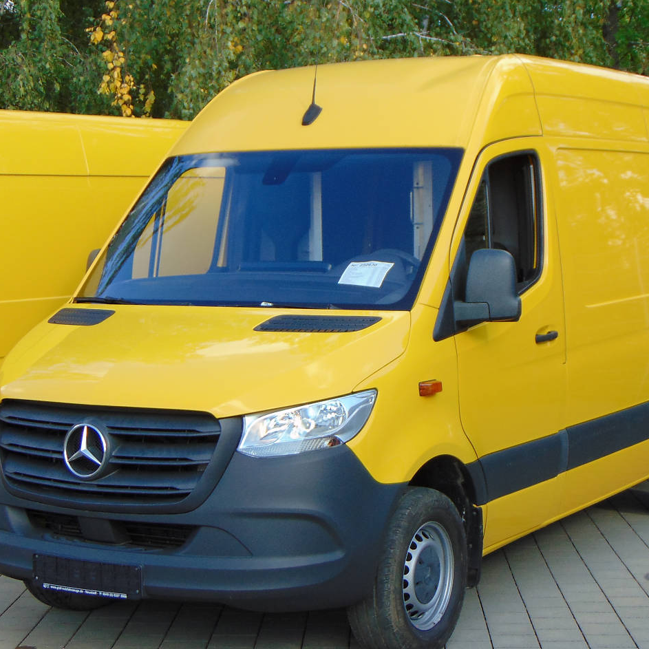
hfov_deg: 23.1
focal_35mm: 75
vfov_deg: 23.1
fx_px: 1591
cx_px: 334
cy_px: 341
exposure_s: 1/250
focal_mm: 9
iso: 80
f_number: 3.5
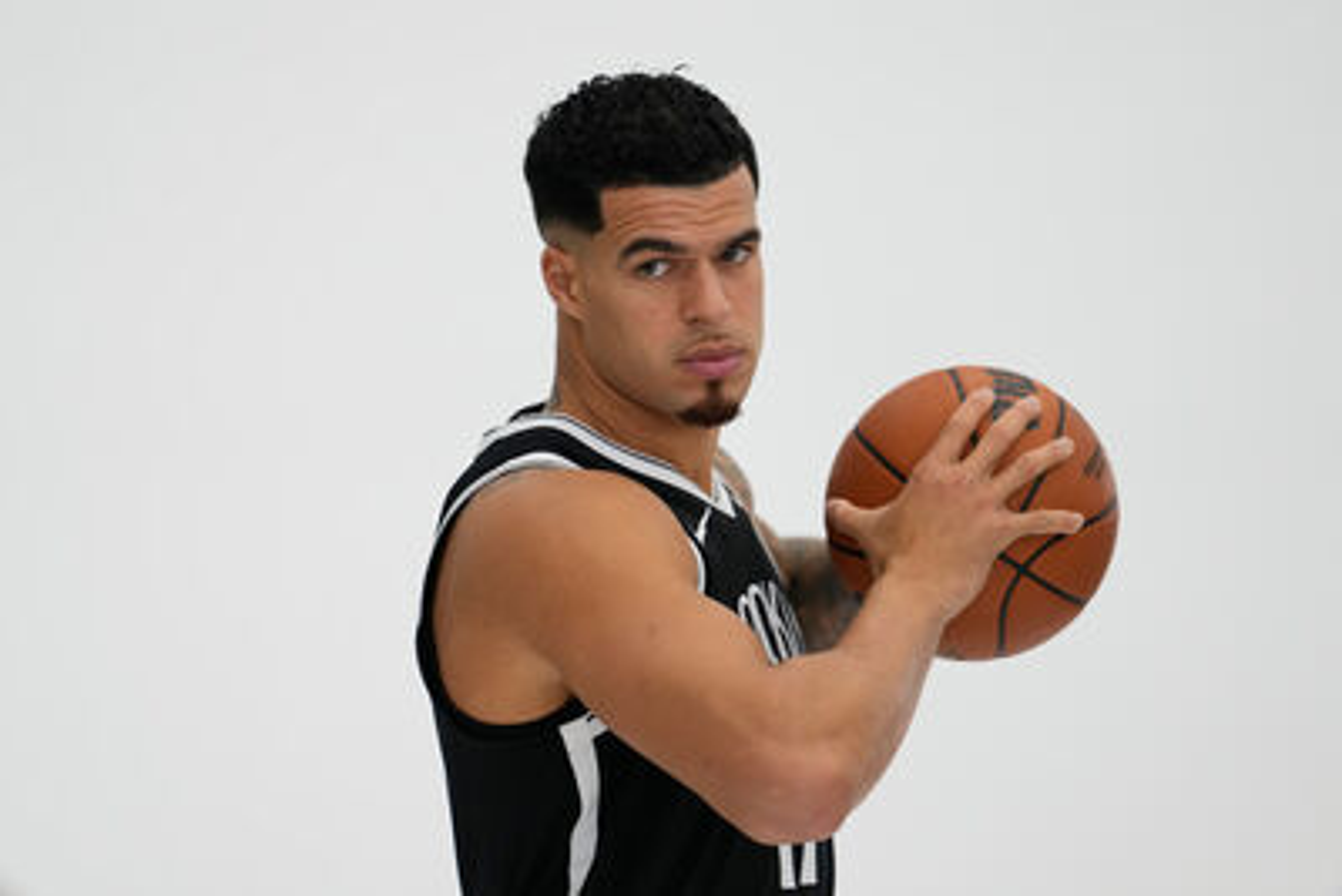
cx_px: 671
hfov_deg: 6.9
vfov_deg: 4.6
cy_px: 448
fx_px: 11187
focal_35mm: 300
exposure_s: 1/400
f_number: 2.8
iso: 800
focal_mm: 300
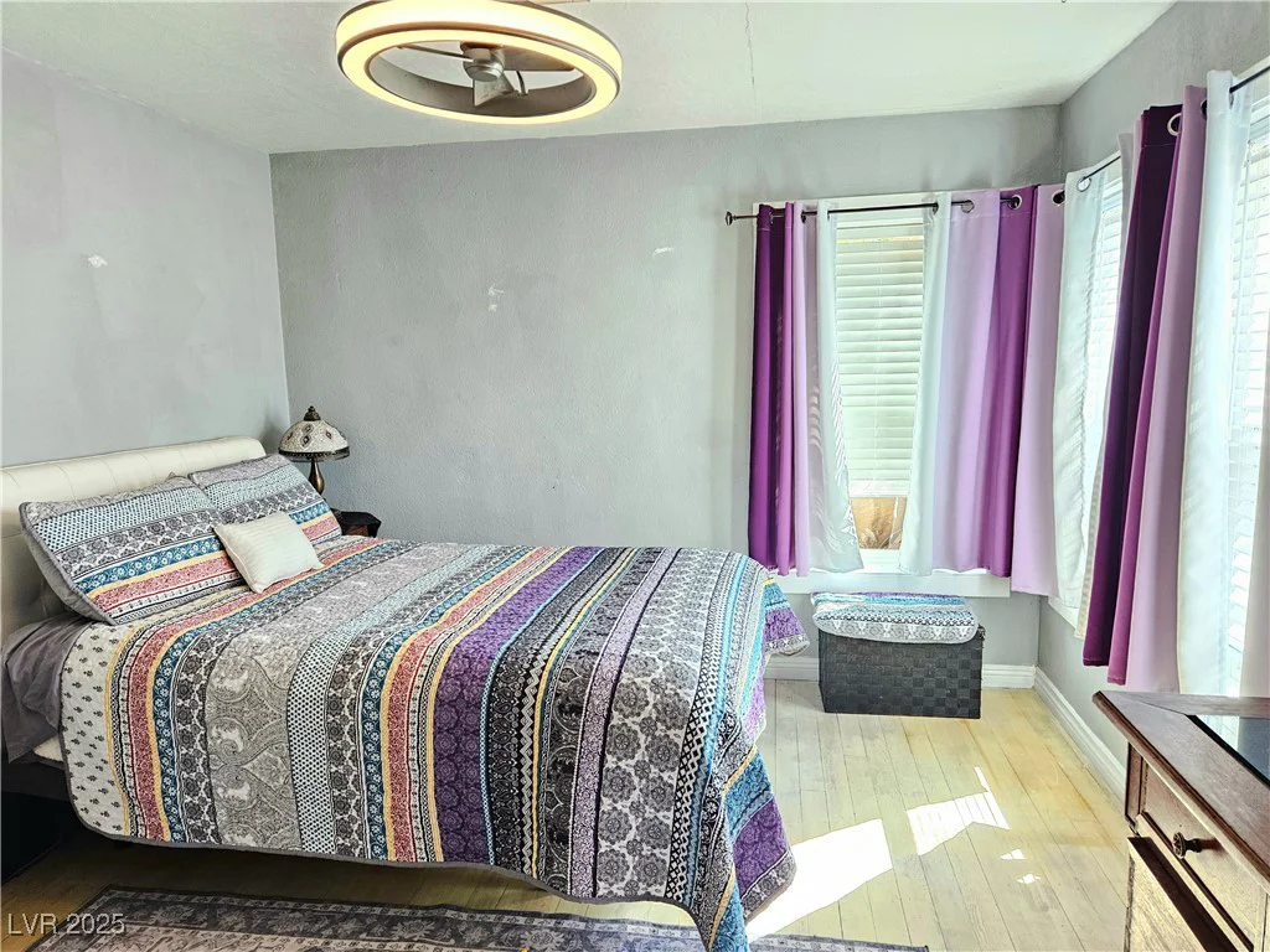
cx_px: 635
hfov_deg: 73.9
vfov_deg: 58.9
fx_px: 844
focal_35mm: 23
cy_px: 476
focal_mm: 5.4
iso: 320
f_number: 1.8
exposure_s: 1/120
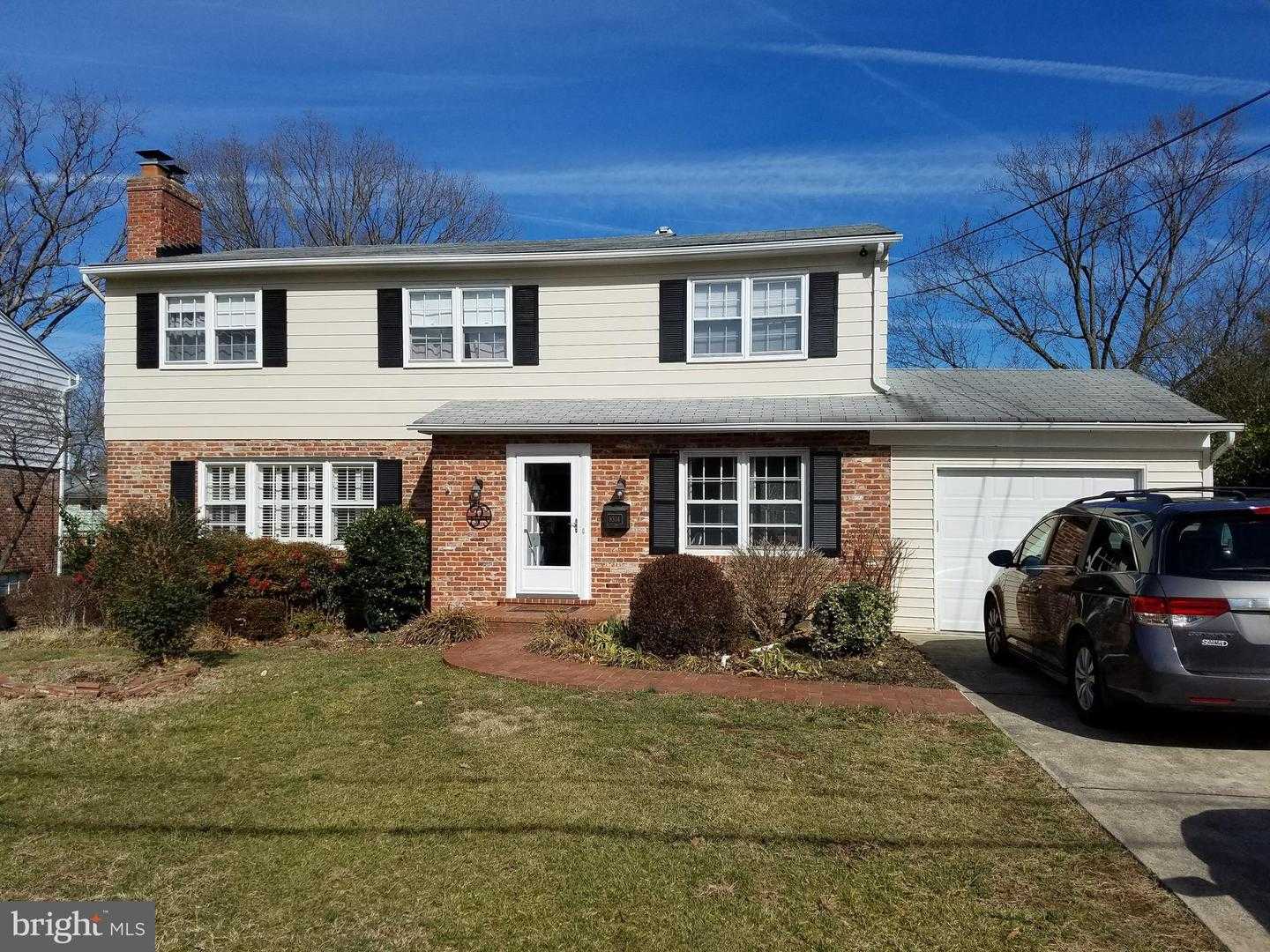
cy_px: 476
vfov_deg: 53.1
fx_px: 954
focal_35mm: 26
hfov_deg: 67.3
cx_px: 635
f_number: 1.7
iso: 50
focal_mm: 4.2
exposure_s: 1/5120
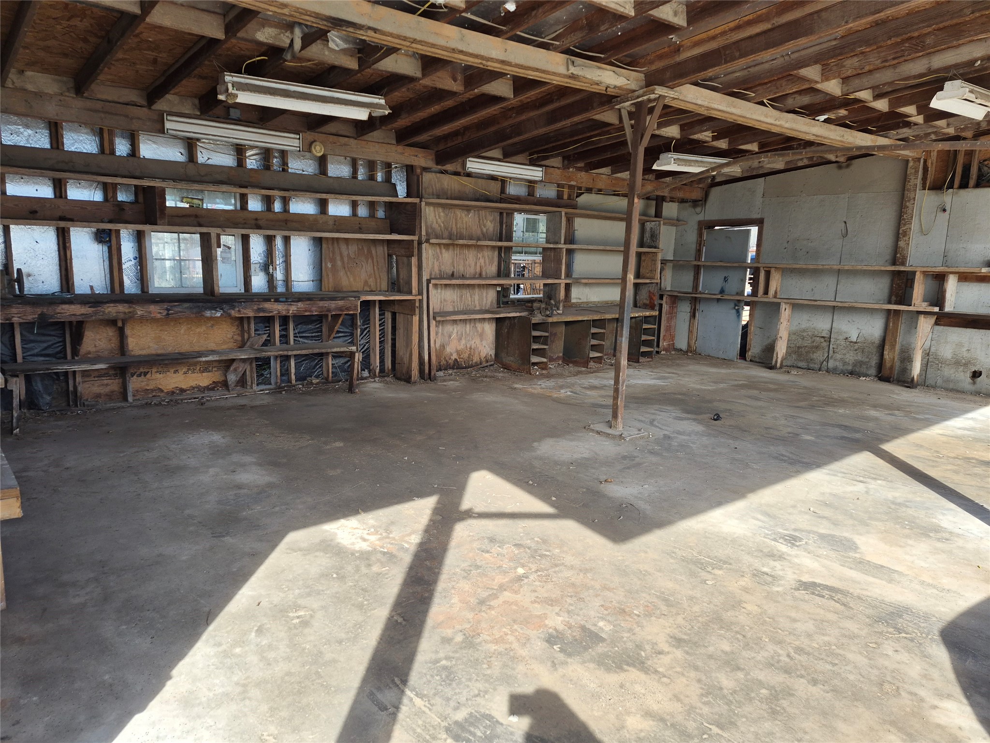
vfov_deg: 58.9
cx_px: 495
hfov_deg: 73.9
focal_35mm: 23
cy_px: 372
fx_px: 658
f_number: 1.8
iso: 80
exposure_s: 1/1312
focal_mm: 5.4
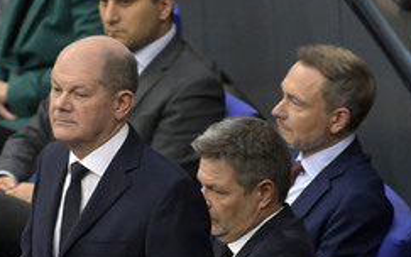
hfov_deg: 2.2
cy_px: 181
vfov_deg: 1.4
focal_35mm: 944
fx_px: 10576
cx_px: 140
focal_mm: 500
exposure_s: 1/320
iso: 10000
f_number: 5.6
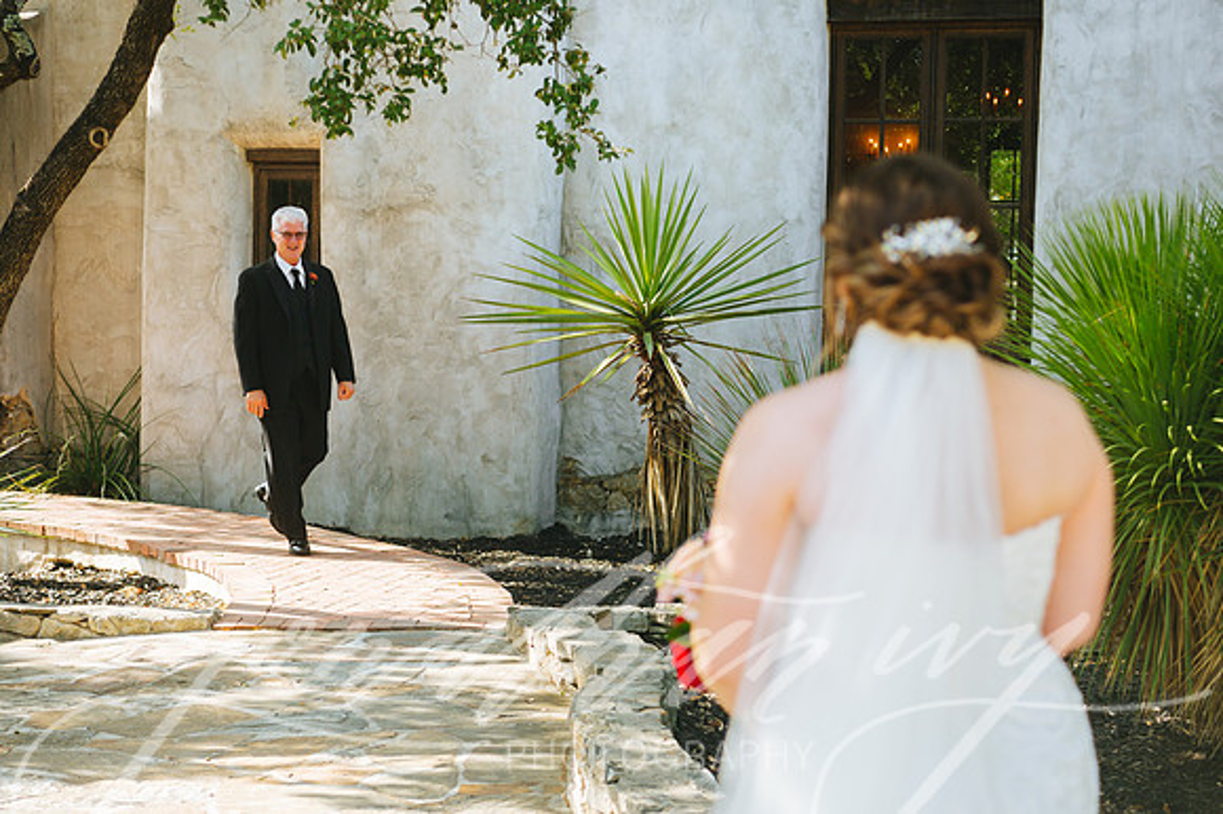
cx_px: 465
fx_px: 2384
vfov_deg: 19.4
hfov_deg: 28.7
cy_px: 413
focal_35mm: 70
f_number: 3.5
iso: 160
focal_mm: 52
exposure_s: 1/640
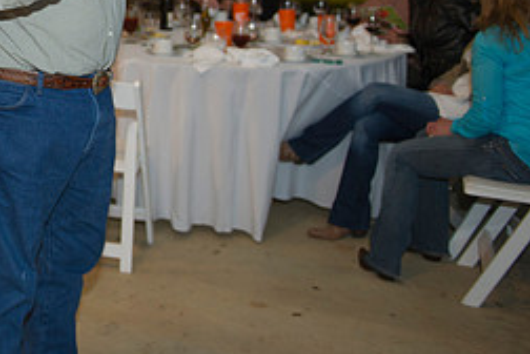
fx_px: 913
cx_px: -65
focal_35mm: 62
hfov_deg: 29.0
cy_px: -27
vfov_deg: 20.9
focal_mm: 27
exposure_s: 1/60
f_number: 2.8
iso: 800
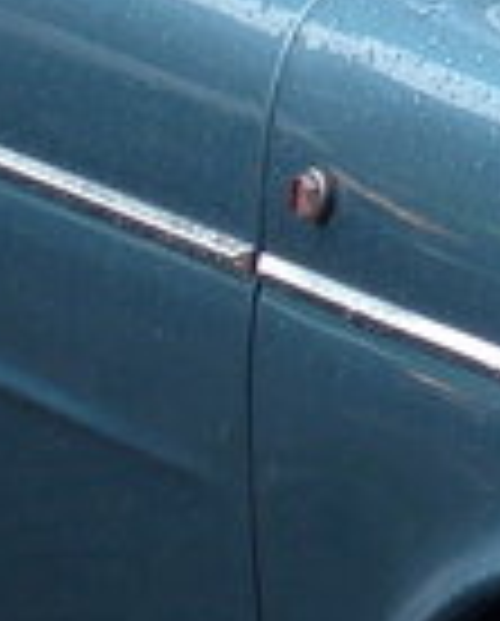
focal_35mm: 347
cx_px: 1135
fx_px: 6398
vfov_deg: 5.6
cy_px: 135
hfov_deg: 4.4
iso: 80
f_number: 2.8
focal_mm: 8.4
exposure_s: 1/160
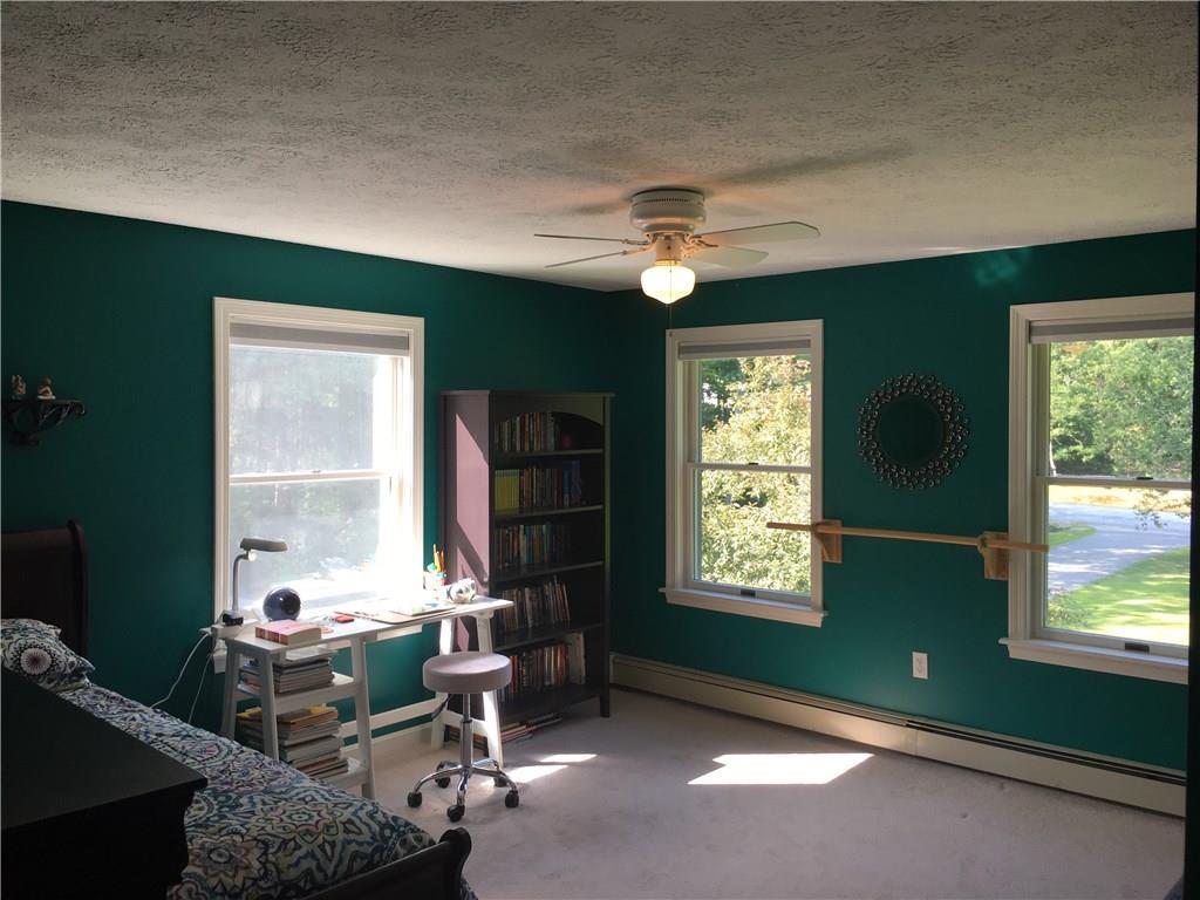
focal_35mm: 29
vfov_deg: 48.2
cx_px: 600
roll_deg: -0.3
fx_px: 1005
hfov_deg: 61.7
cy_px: 450
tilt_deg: -0.9
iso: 32
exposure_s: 1/60
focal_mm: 4.15
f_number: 2.2
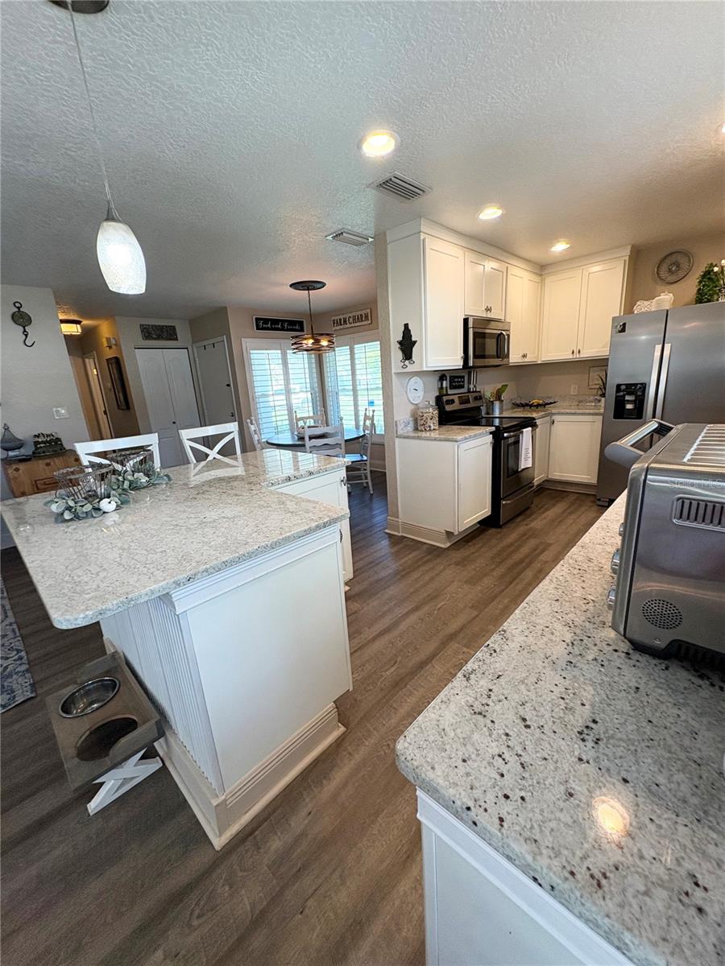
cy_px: 483
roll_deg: +4.1
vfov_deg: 102.1
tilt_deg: -14.5
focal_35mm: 14
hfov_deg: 85.7
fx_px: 391
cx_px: 362
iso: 200
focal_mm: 2.22
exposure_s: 1/120
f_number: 2.2
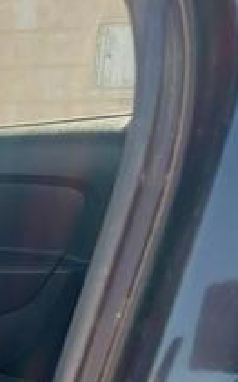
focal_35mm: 79
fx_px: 821
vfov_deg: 24.5
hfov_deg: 12.8
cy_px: 414
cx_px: -329
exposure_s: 1/50
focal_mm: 5.23
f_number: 1.8
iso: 32
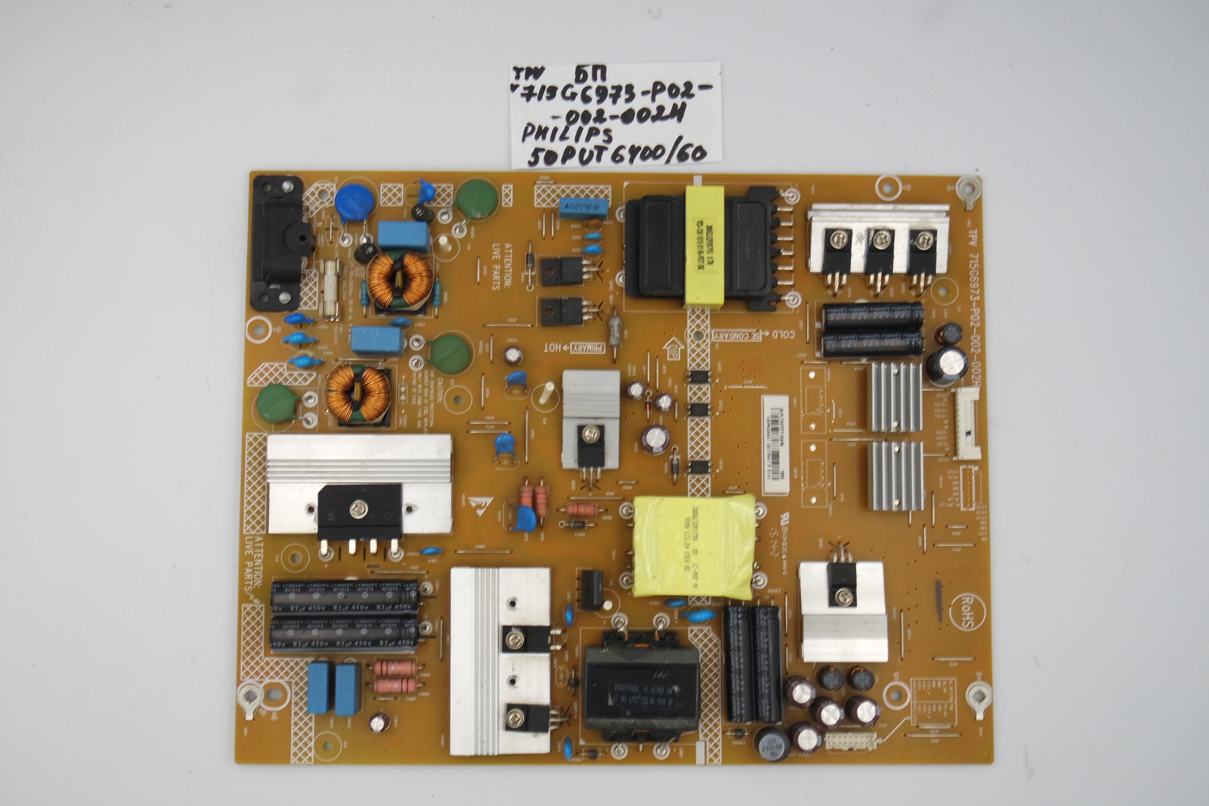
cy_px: 403
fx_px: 1612
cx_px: 604
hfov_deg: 41.1
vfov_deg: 28.1
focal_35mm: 48
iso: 160
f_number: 4.5
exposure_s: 1/125
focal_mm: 18
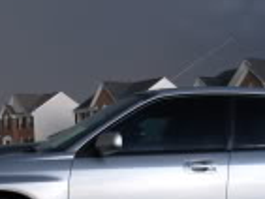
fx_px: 858
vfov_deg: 13.2
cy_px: 158
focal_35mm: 112
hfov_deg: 17.5
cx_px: 164
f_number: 3.1
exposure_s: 1/16.5
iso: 50
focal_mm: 7.5
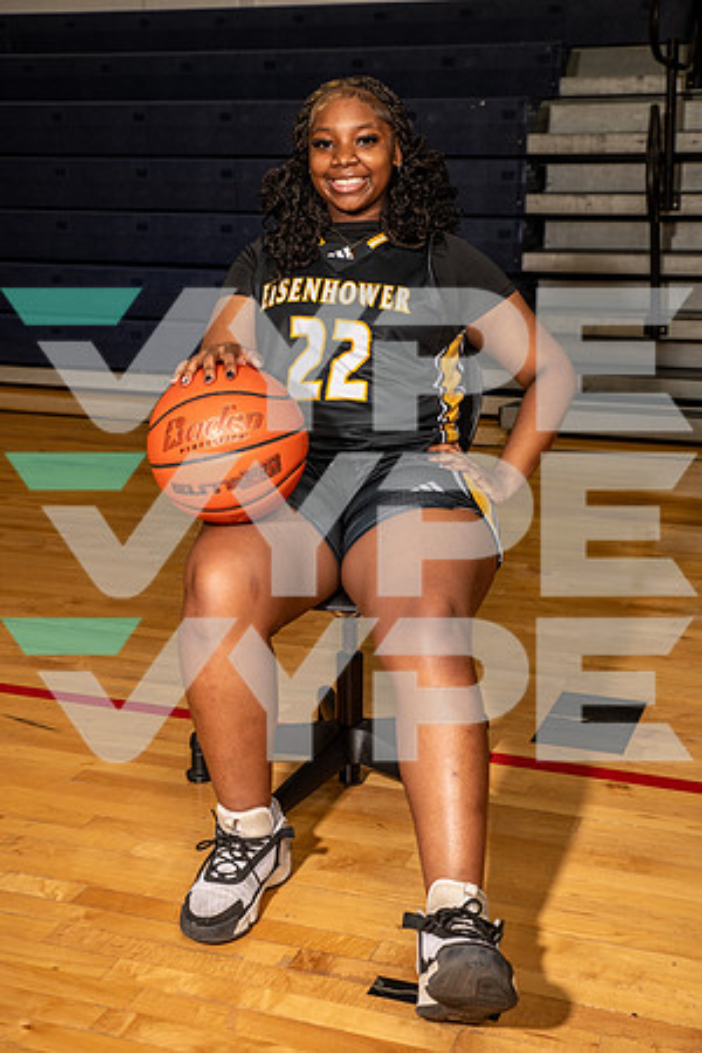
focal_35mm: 50
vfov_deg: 39.6
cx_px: 351
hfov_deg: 27.0
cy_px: 526
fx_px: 1462
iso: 320
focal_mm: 50
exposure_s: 1/320
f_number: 6.3
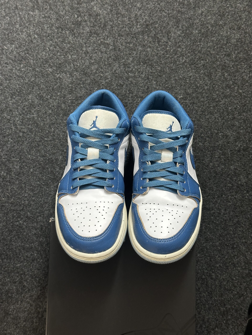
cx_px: 126
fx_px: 466
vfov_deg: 39.7
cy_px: 168
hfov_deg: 30.3
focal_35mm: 48
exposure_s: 1/36
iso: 320
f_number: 1.78
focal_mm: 6.86
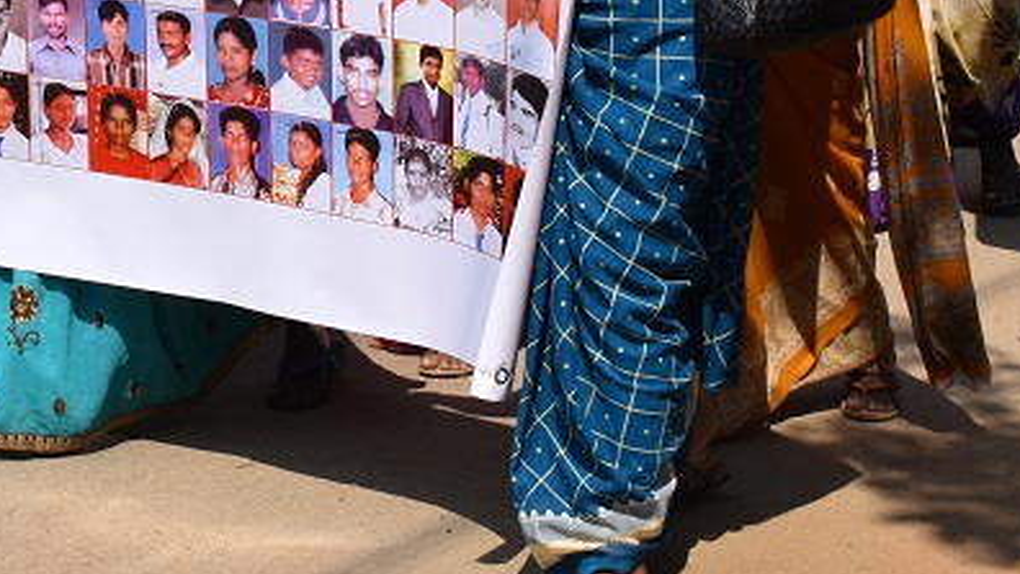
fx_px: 3479
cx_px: 5
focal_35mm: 129
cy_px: -270
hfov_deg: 16.3
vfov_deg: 9.2
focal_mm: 27
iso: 200
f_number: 10
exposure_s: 1/400
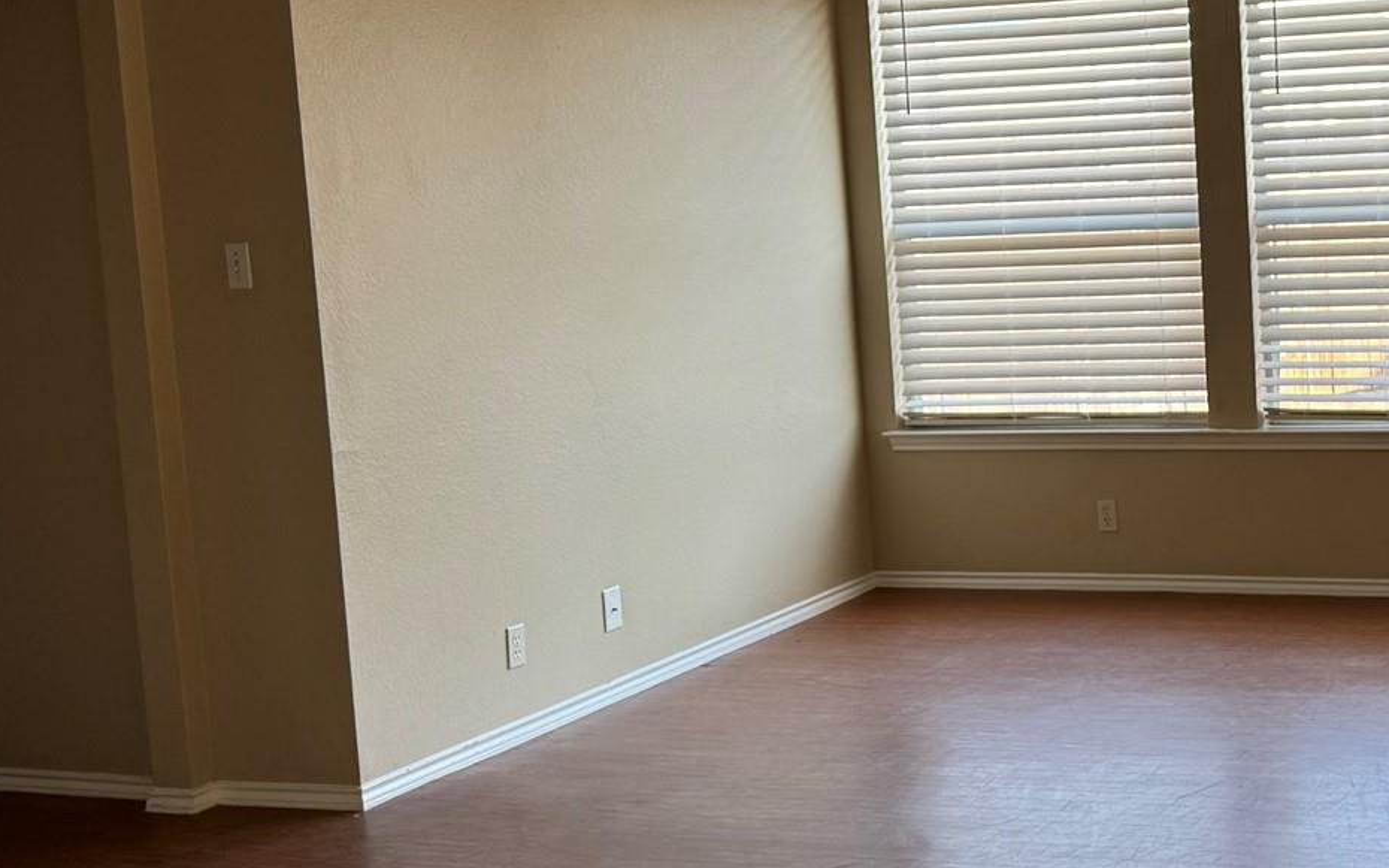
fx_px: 2120
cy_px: 345
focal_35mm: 56
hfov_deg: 34.2
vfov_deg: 23.1
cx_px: 1258
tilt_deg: -6.4
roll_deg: +2.4
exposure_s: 1/120
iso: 80
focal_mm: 6.76
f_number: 1.78
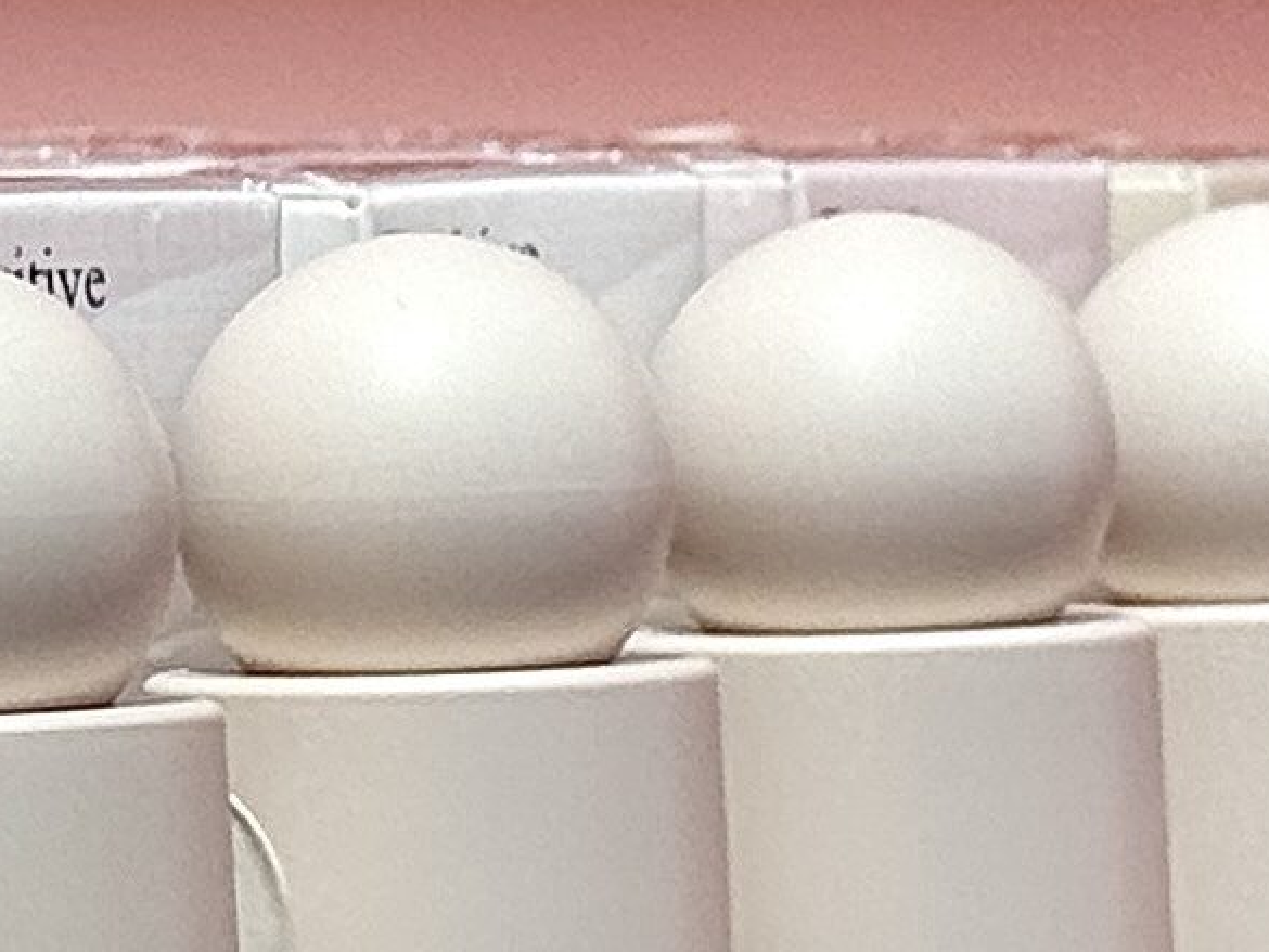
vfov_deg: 4.5
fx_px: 12137
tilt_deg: -1.8
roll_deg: -0.4
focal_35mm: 331
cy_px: 397
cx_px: -124
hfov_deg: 6.0
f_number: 1.78
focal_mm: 6.76
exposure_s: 1/843
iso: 64
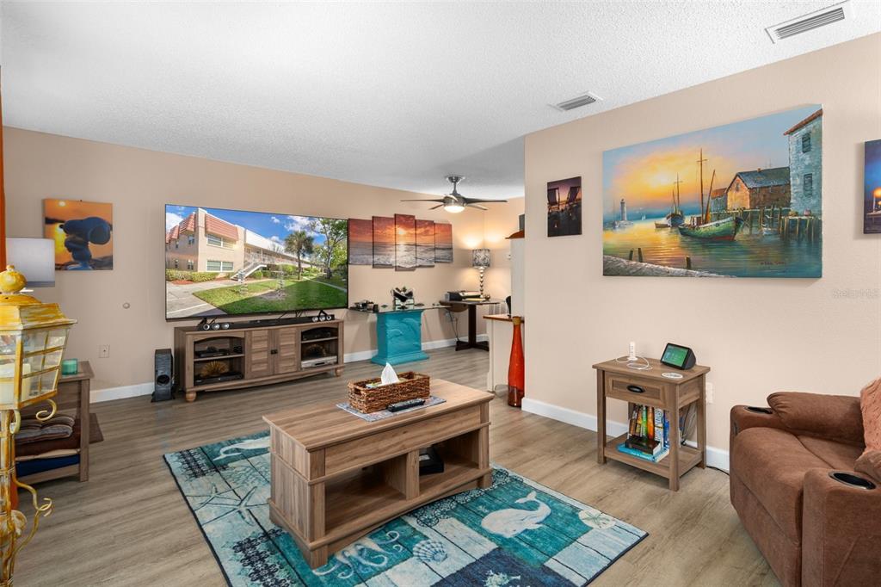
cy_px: 294
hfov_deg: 93.3
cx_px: 440
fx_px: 416
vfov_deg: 70.4
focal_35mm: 17
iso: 400
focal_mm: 17
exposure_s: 1.6
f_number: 8
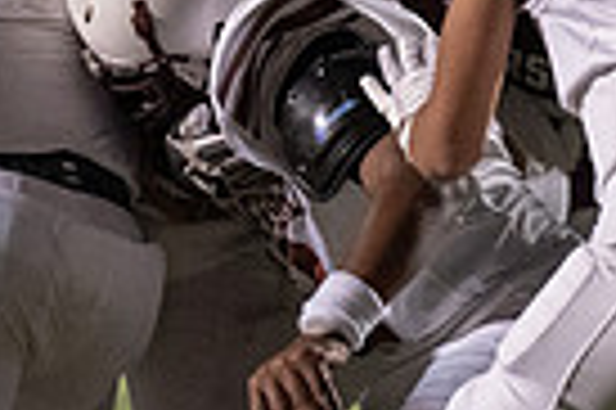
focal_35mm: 684
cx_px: 14
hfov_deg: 3.0
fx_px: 11690
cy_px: 221
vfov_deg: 2.0
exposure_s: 1/1000
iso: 2500
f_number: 2.8
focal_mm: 108
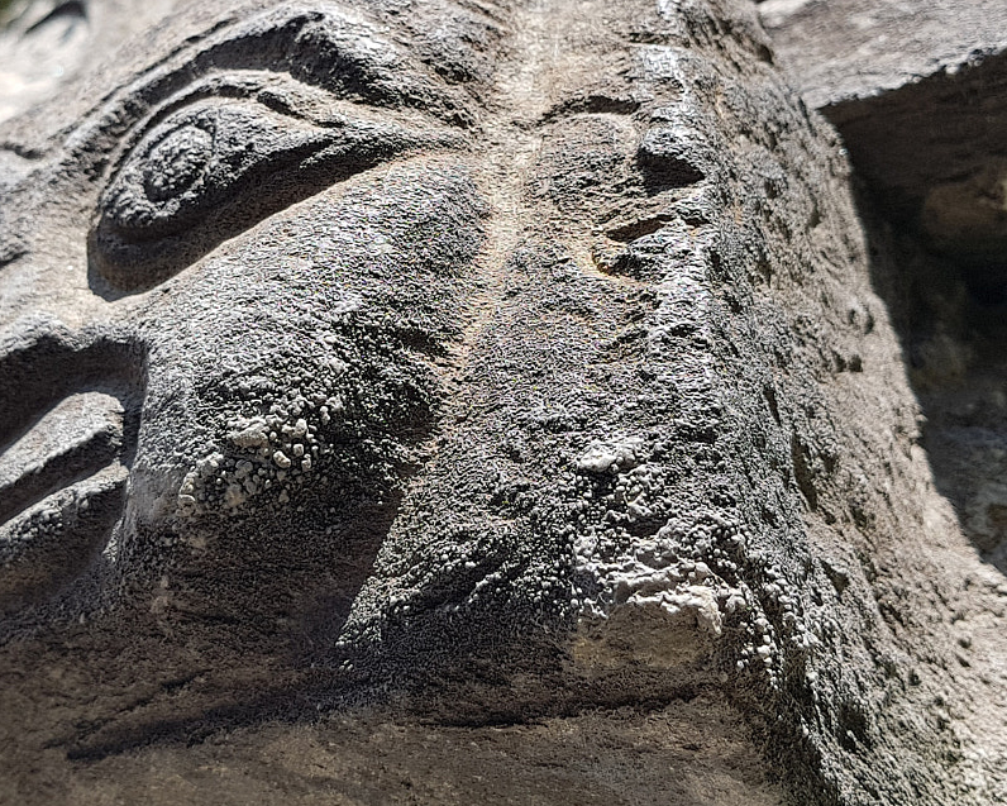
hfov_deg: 36.6
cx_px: 420
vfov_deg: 29.5
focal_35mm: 51
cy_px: 285
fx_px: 1520
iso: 40
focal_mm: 4.2
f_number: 1.7
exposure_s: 1/920
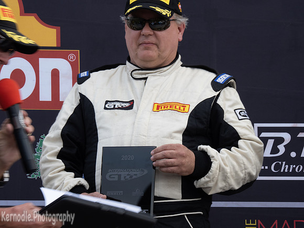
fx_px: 1756
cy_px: 114
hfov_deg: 9.9
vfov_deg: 7.4
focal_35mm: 200
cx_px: 152
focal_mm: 100
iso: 200
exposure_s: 1/60
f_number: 11
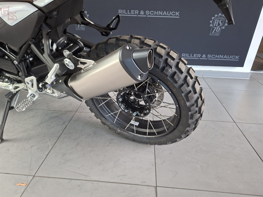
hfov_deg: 73.9
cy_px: 98
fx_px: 175
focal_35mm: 23
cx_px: 132
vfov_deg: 58.9
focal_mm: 5.54
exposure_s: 1/60
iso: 320
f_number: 1.8
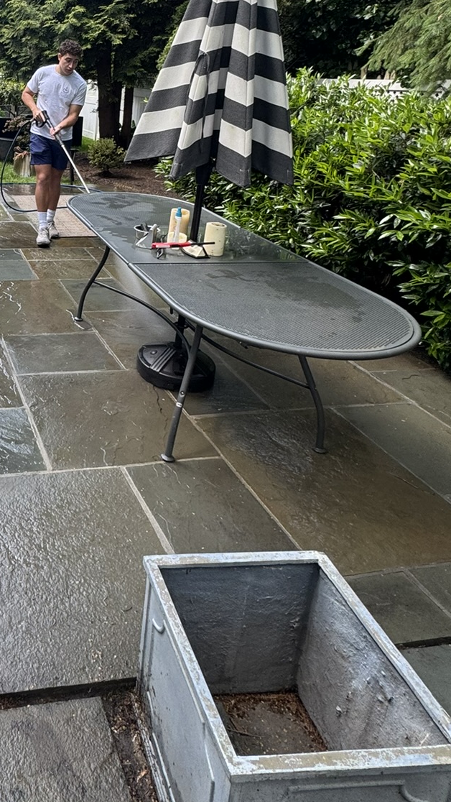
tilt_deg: -15.9
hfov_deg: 36.6
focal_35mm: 28
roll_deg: -0.2
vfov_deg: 64.0
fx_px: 595
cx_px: -16
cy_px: 203
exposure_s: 1/104
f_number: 2.2
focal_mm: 2.22
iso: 40
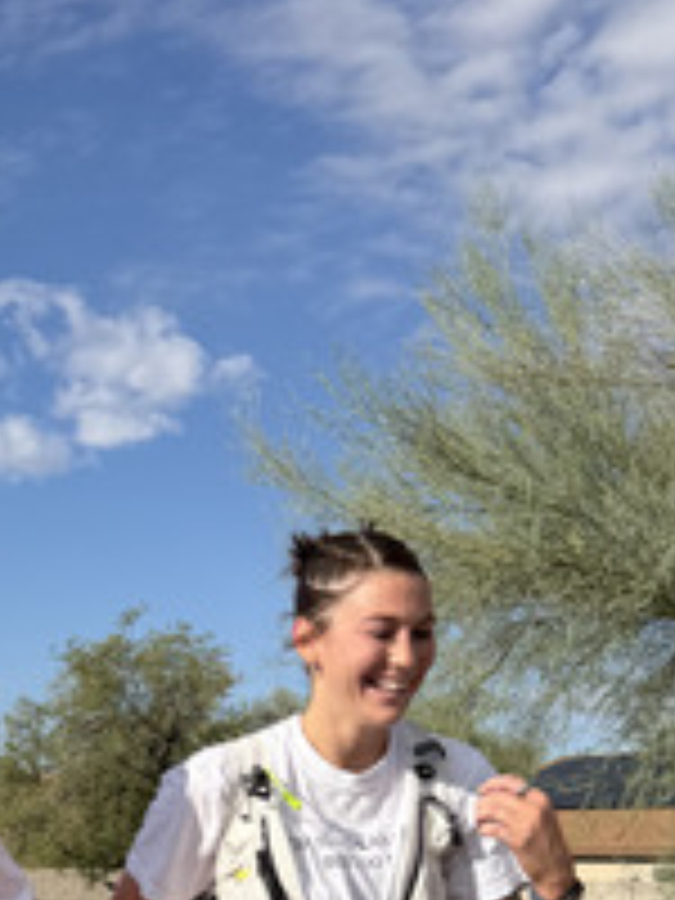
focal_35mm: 66
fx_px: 1716
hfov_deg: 21.1
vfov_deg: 27.4
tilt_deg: -6.7
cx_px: -79
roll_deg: -3.8
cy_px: 932
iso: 80
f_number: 1.78
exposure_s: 1/5714
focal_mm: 6.76
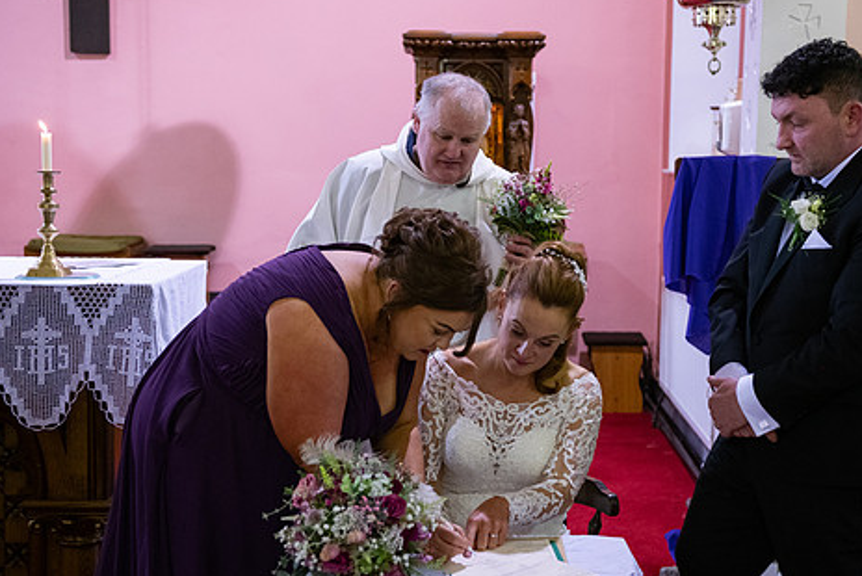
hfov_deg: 36.2
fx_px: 1318
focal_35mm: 55
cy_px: 274
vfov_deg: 24.7
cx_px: 487
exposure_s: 1/160
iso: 1250
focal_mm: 44
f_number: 3.5
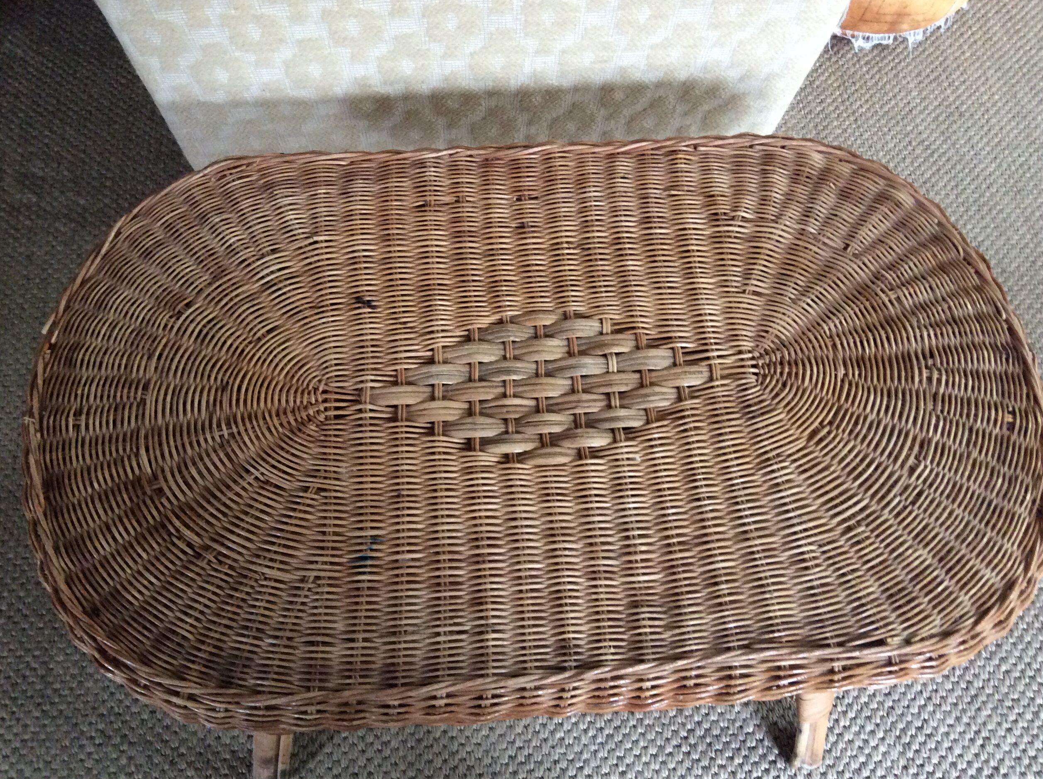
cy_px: 400
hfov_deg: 55.4
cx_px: 525
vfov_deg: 42.8
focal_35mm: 33
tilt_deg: -62.3
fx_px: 993
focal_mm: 3.3
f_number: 2.4
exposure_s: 1/25
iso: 200
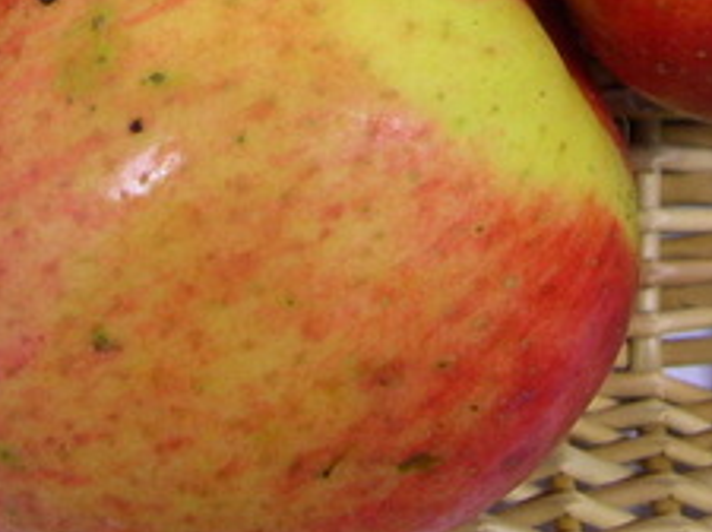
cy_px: -206
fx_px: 2259
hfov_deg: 17.9
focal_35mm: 110
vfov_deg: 12.9
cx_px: 240
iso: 100
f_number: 2.8
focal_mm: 8
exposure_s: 1/14.6
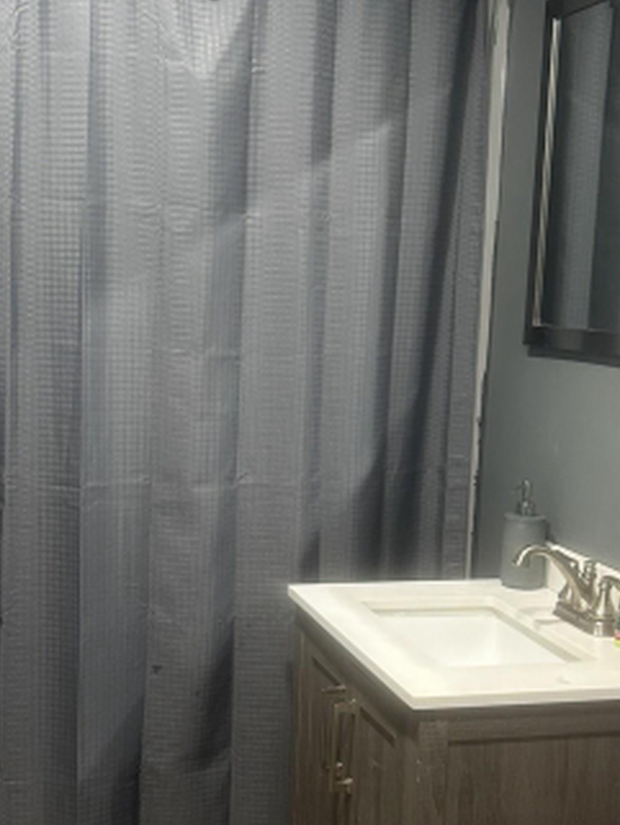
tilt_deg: -9.2
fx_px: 1289
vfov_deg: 35.4
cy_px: 492
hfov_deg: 27.0
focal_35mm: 54
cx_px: 275
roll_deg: -2.0
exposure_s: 1/60
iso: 250
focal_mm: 5.7
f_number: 1.5
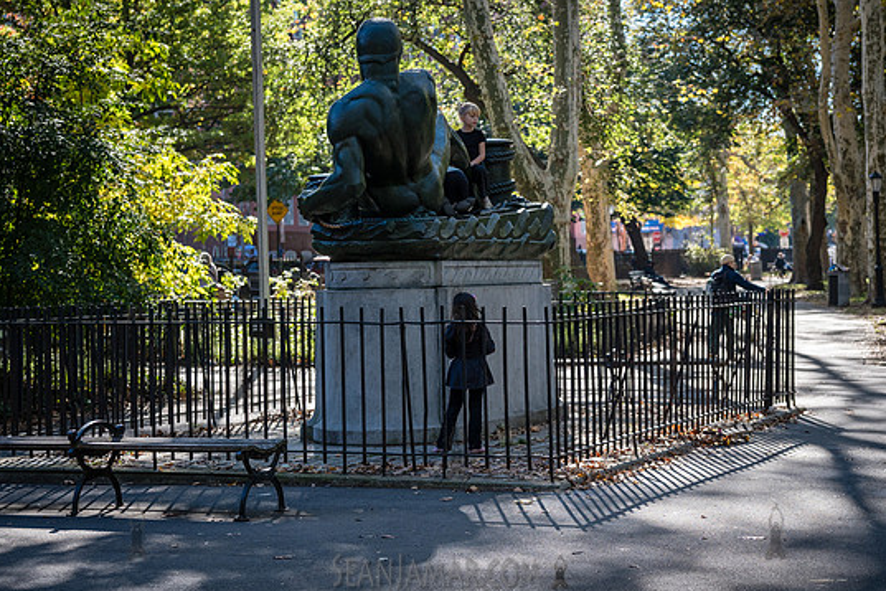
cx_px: 480
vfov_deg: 18.2
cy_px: 326
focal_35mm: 75
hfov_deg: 27.0
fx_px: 1846
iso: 500
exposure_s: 1/1000
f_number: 3.5
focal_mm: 62
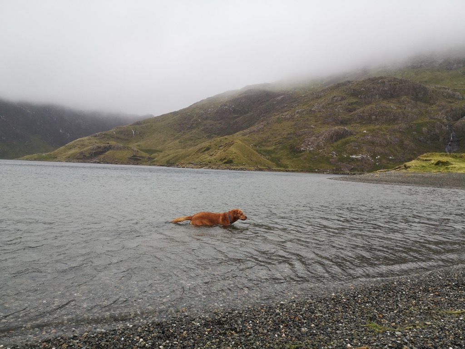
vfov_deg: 51.4
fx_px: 363
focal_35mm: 27
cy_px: 174
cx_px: 232
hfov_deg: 65.3
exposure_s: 1/311
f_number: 1.8
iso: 50
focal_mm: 3.95
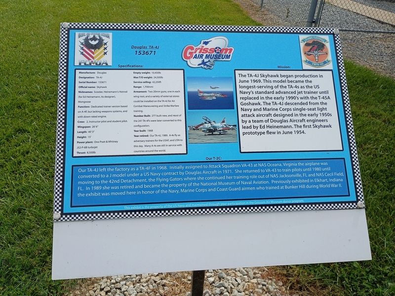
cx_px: 198
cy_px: 148
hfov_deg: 61.7
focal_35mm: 29
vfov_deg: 48.2
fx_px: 331
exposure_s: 1/1070
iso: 103
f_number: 1.8
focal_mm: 4.27
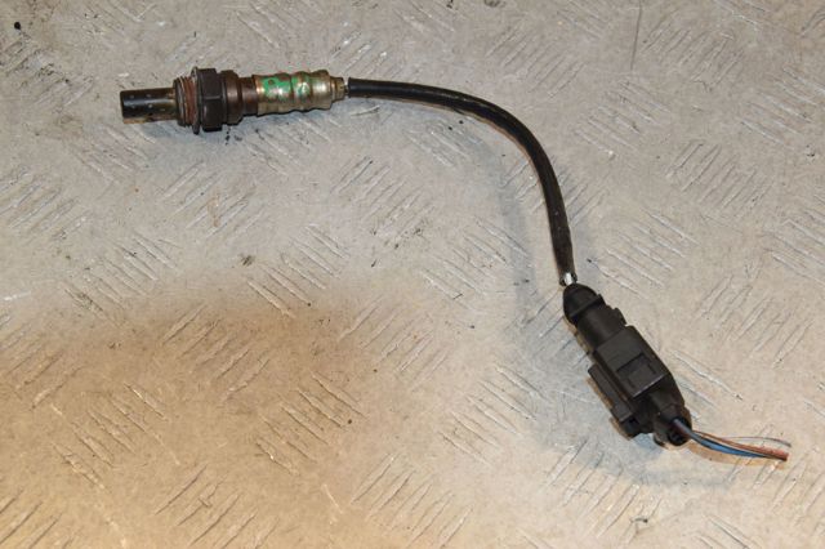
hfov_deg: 29.9
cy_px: 274
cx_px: 412
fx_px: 1546
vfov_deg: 20.1
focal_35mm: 68
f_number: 9
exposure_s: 1/200
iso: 1600
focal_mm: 45
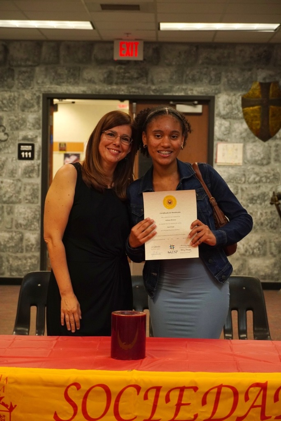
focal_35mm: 86
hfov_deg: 16.0
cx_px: 140
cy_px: 210
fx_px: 1000
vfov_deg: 23.8
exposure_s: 1/100
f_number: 5.6
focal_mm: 57
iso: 1250
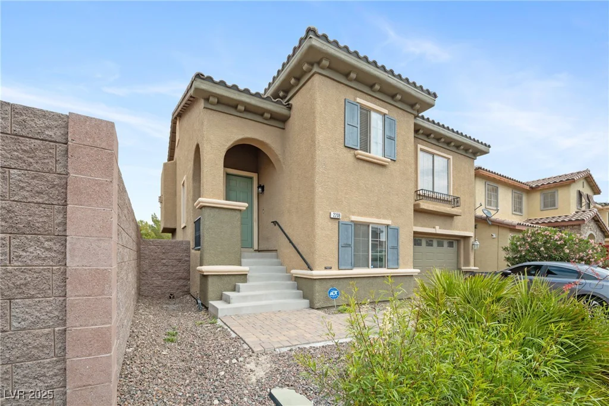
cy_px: 203
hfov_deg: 104.2
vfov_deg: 81.2
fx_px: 237
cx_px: 304
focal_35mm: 14
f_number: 9
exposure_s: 1/200
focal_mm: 14
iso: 100
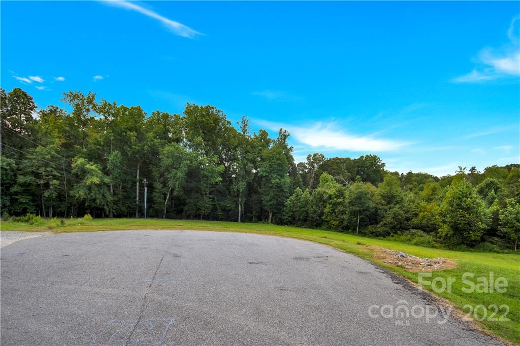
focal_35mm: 15
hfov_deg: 100.4
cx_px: 260
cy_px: 173
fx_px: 217
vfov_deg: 77.3
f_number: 6.3
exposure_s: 1/160
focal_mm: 10
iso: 100
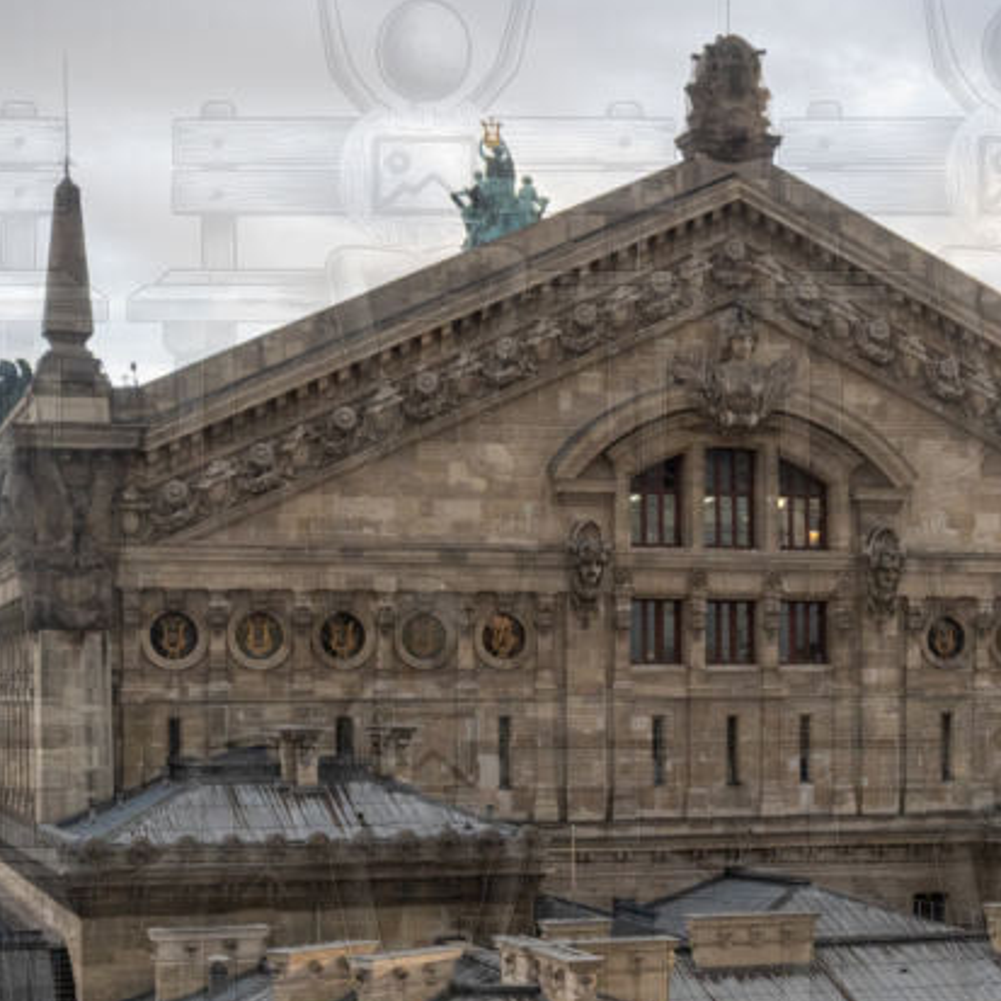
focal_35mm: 74
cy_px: 740
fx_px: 2421
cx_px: 722
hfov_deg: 23.2
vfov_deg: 23.1
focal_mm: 24
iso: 640
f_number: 6.3
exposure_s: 1/200
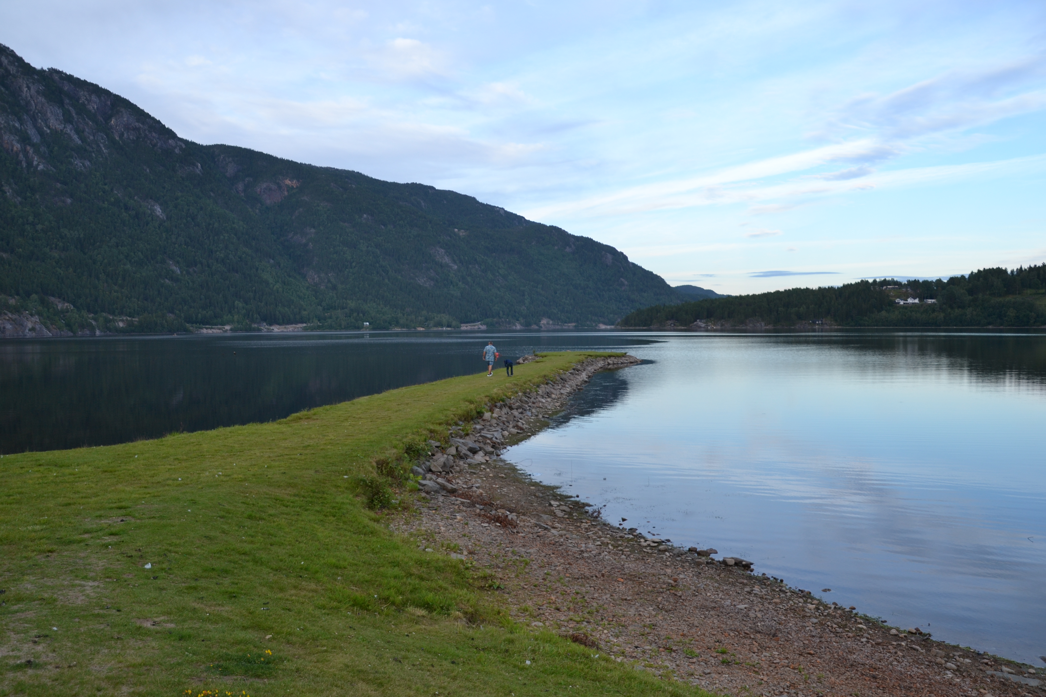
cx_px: 523
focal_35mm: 30
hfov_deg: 61.9
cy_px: 348
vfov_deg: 43.6
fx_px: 872
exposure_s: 1/125
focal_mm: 20
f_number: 5.6
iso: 160
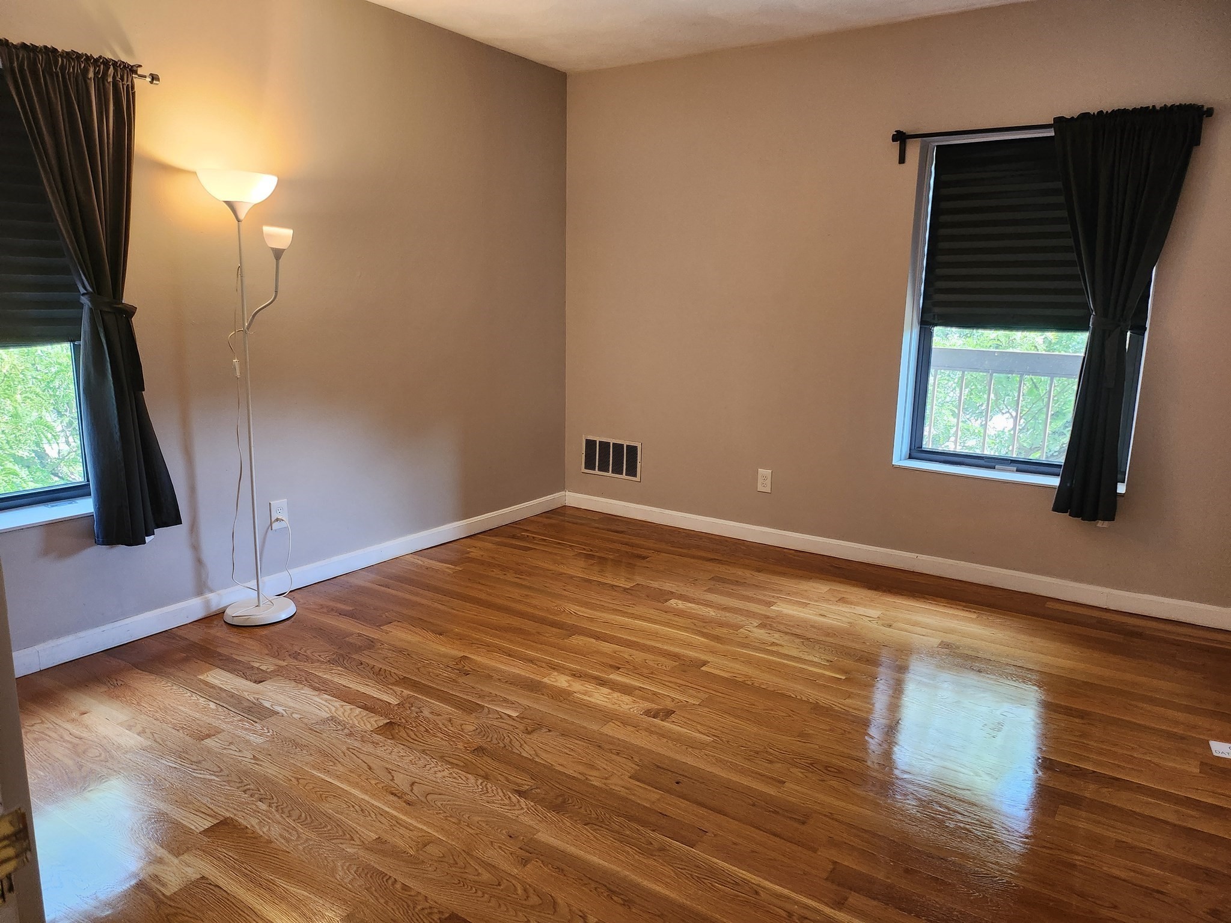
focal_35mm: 24
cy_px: 462
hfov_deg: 71.6
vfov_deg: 56.8
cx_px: 616
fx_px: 853
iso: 500
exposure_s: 1/120
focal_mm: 5
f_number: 1.8
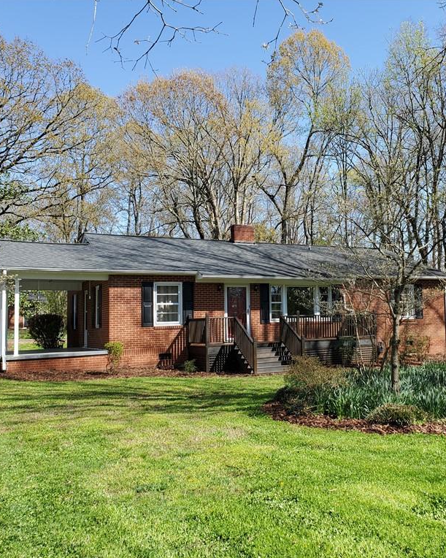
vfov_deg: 52.8
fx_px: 561
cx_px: 318
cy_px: 278
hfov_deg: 42.4
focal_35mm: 34
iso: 50
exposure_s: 1/792
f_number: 2.4
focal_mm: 4.3
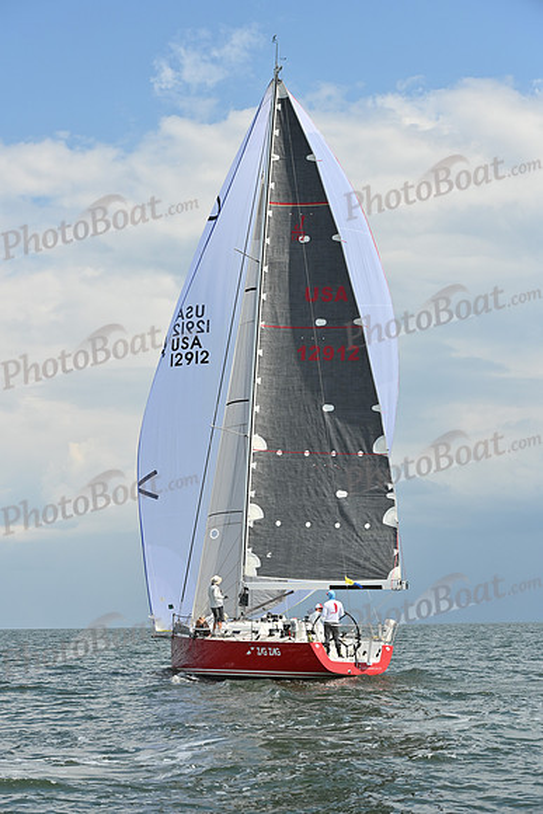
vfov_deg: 28.8
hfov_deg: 19.5
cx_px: 272
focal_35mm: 70
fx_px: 1583
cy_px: 407
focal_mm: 70
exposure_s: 1/1600
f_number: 8
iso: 320
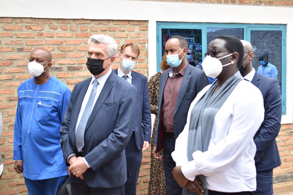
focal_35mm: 63
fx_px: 513
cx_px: 146
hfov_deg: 31.9
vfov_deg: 21.6
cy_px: 98
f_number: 5
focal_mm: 42
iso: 100
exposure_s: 1/60
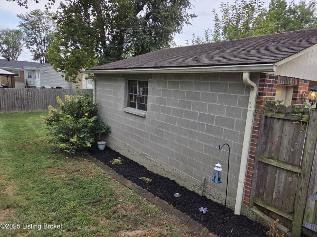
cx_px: 158
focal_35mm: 23
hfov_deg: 73.9
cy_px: 118
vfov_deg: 58.9
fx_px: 211
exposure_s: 1/180
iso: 32
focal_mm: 5.4
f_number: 1.8
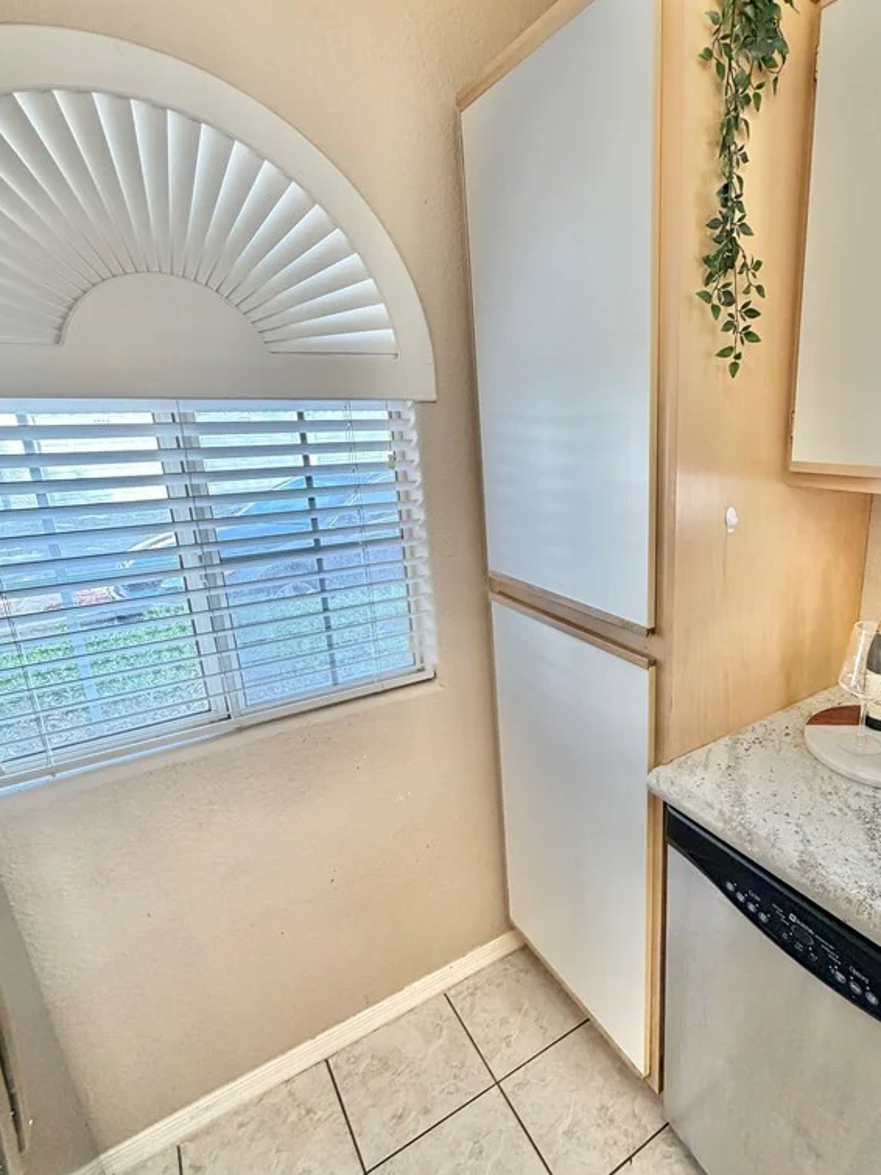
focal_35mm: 19
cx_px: 590
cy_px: 593
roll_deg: +0.2
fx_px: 645
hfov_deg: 66.7
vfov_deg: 84.7
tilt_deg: -15.0
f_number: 2.2
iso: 160
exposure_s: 1/120
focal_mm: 2.22
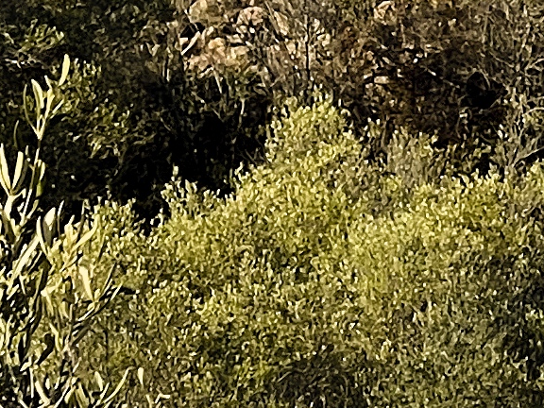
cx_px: 851
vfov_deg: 2.7
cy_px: -829
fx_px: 8471
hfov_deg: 3.7
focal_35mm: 539
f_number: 2.8
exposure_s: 1/592
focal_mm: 9
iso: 32
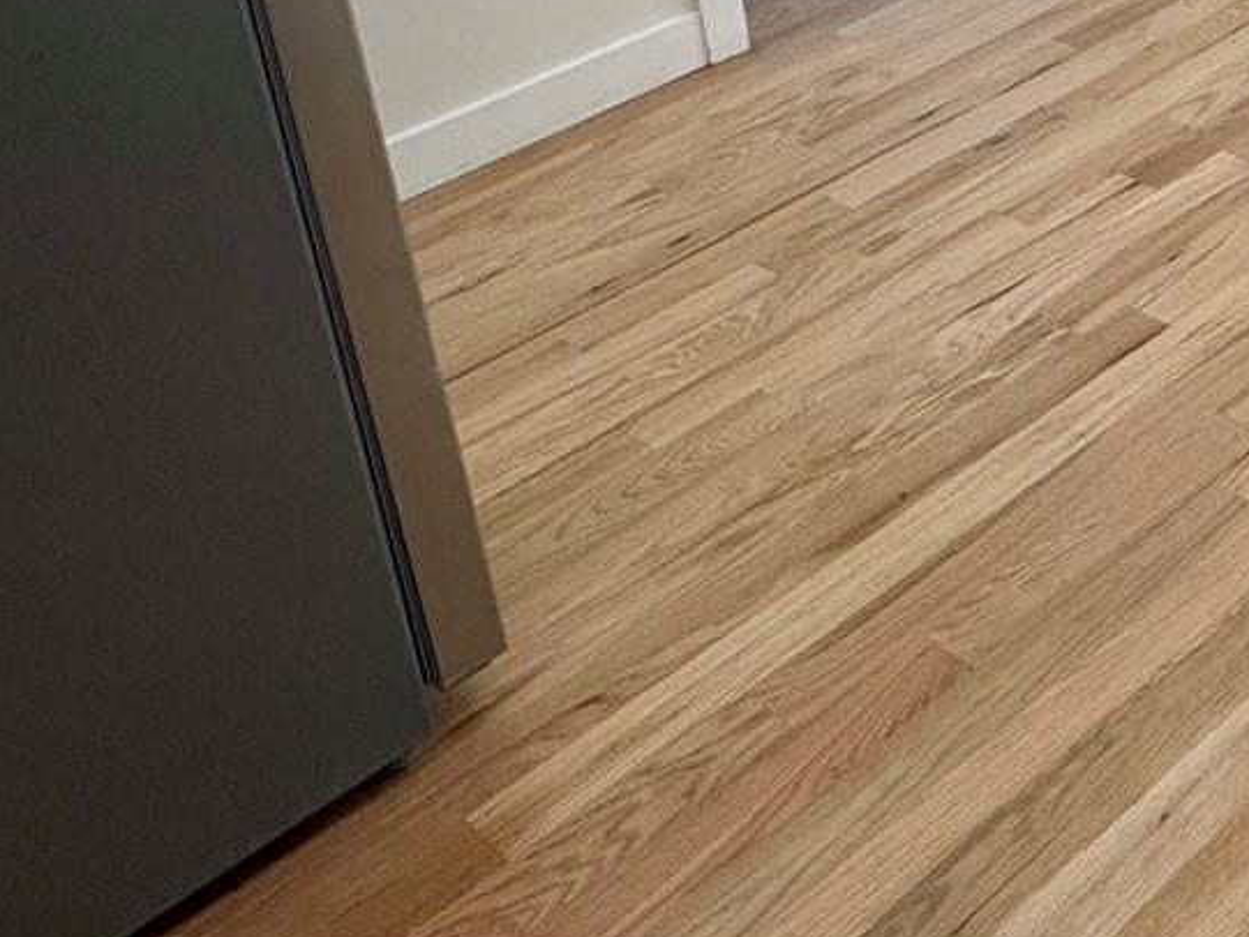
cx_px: 1678
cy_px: -434
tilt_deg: -11.2
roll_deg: +2.9
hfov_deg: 28.6
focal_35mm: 53
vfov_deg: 22.9
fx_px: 1913
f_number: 2.2
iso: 40
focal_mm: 2.22
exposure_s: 1/188
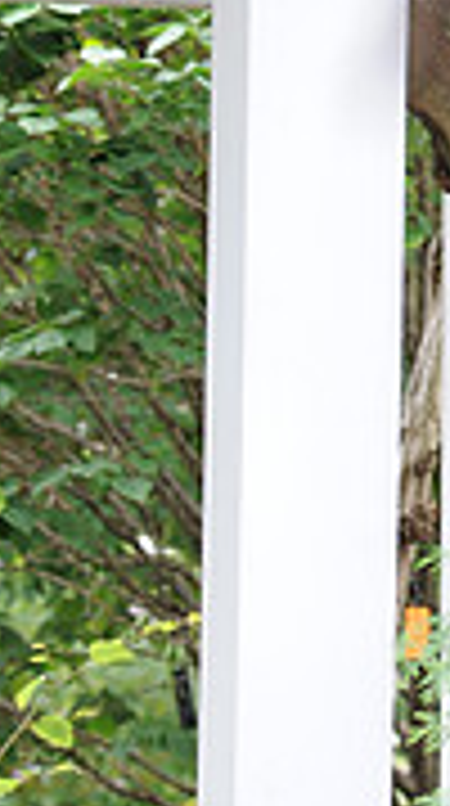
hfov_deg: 3.9
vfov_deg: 7.0
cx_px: -356
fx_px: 6525
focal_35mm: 306
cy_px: 941
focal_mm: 90
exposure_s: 1/100
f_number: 5
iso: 500
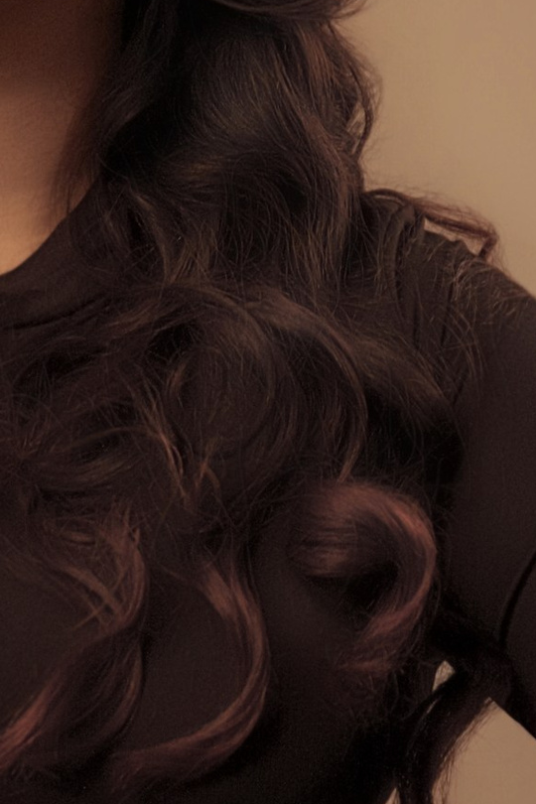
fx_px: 8263
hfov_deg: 3.7
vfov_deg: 5.6
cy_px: 898
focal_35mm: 370
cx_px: -206
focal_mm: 78
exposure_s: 1/200
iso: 400
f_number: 4
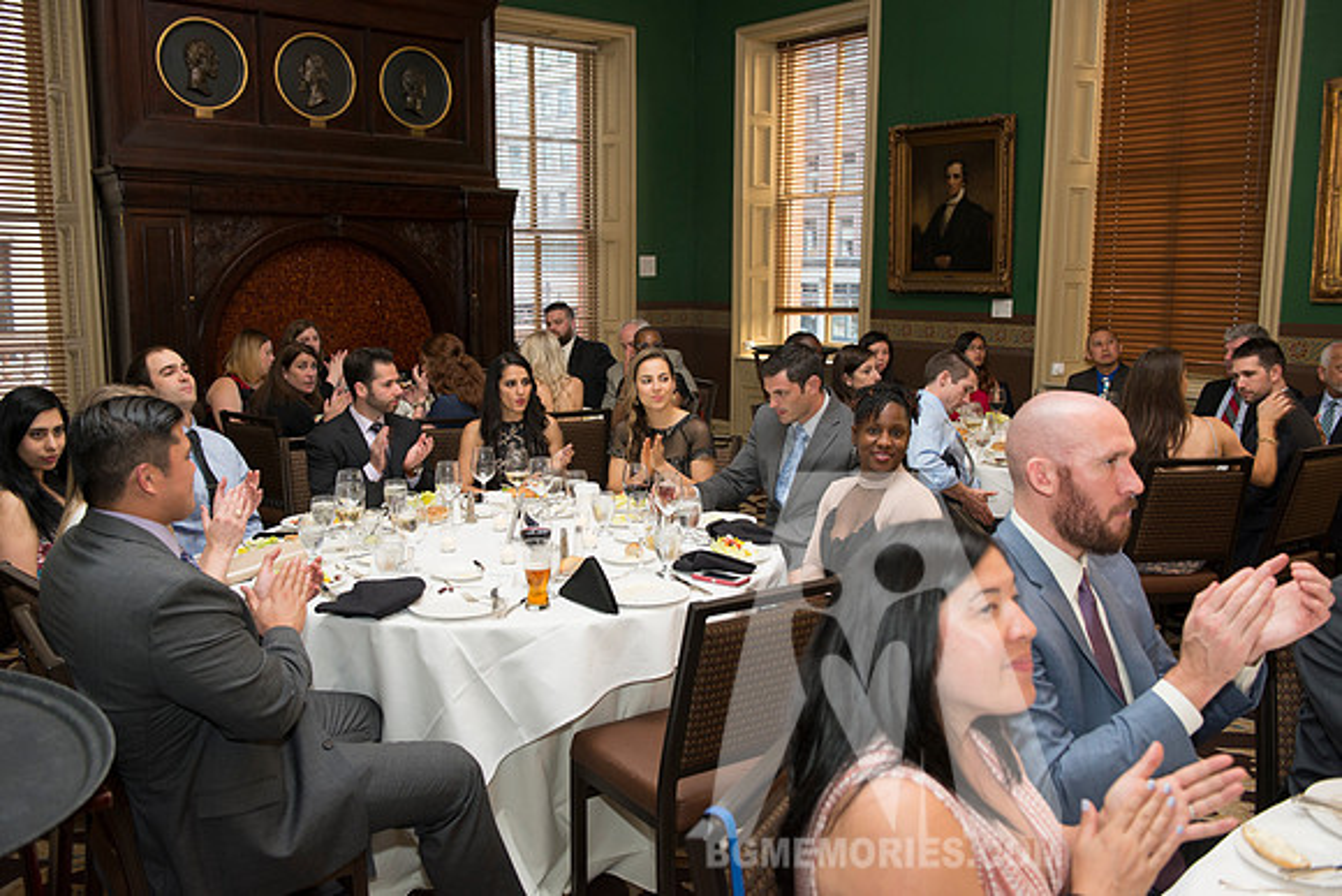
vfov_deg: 41.1
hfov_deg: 58.7
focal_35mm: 32
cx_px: 671
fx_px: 1193
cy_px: 448
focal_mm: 32
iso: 1000
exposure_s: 1/60
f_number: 4
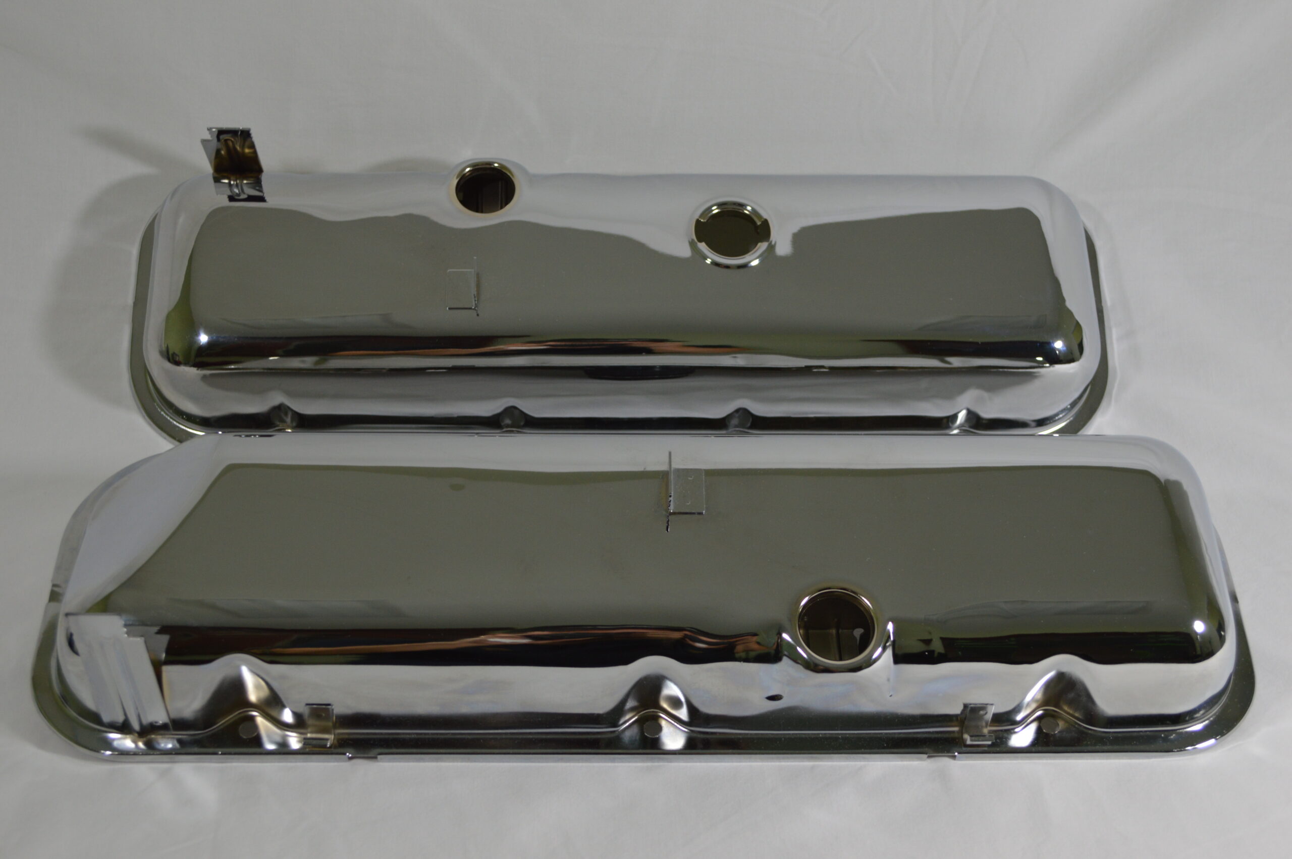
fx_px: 1721
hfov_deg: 41.1
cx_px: 646
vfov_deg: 28.0
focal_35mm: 48
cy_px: 430
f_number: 4.8
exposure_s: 1/40
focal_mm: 32
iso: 400
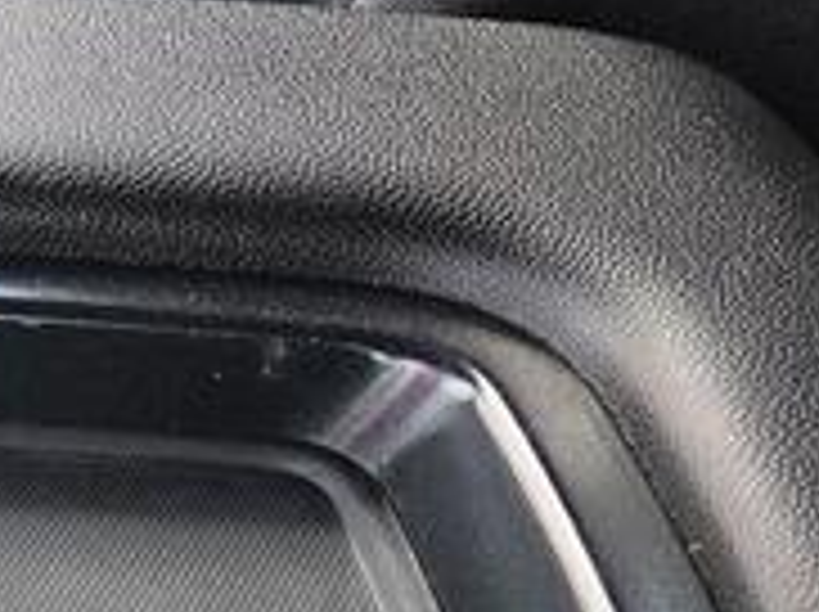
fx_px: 3828
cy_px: -598
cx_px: -1148
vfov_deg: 8.7
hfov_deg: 10.5
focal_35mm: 162
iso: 64
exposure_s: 1/180
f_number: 1.7
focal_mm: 6.3
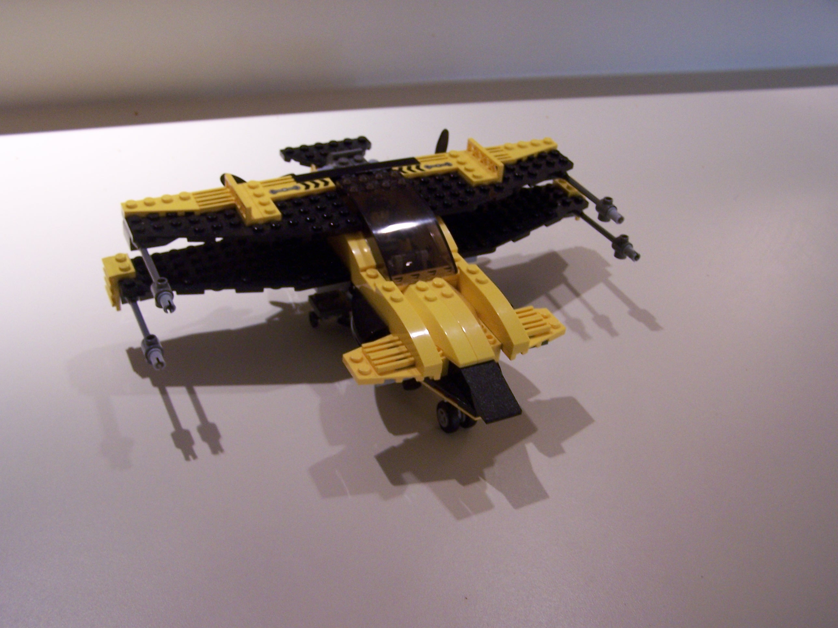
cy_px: 314
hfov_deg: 49.0
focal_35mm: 38
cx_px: 419
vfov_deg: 37.7
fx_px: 920
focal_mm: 6.3
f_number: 2.8
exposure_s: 1/20
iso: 140
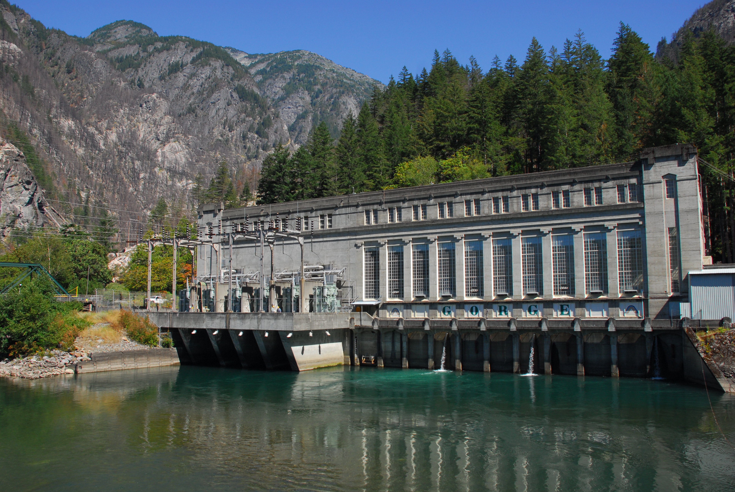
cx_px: 368
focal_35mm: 30
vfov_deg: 43.7
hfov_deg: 61.9
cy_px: 246
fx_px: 613
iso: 200
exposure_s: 1/400
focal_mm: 20
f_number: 6.3
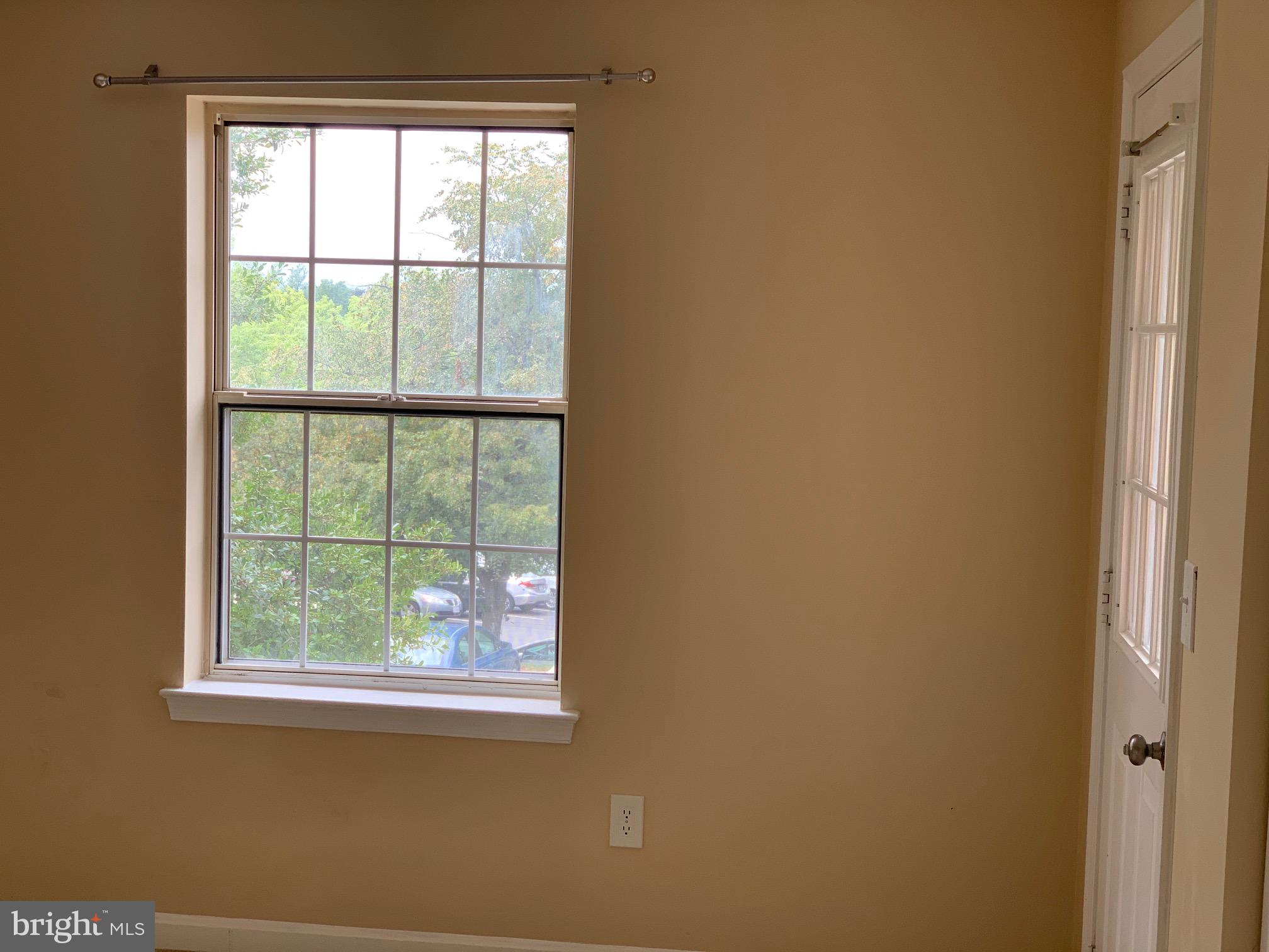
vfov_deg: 28.0
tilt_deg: -3.4
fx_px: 1906
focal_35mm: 52
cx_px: 634
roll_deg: -1.8
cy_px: 476
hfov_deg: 36.8
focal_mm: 6
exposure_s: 1/122
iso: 32
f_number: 2.4
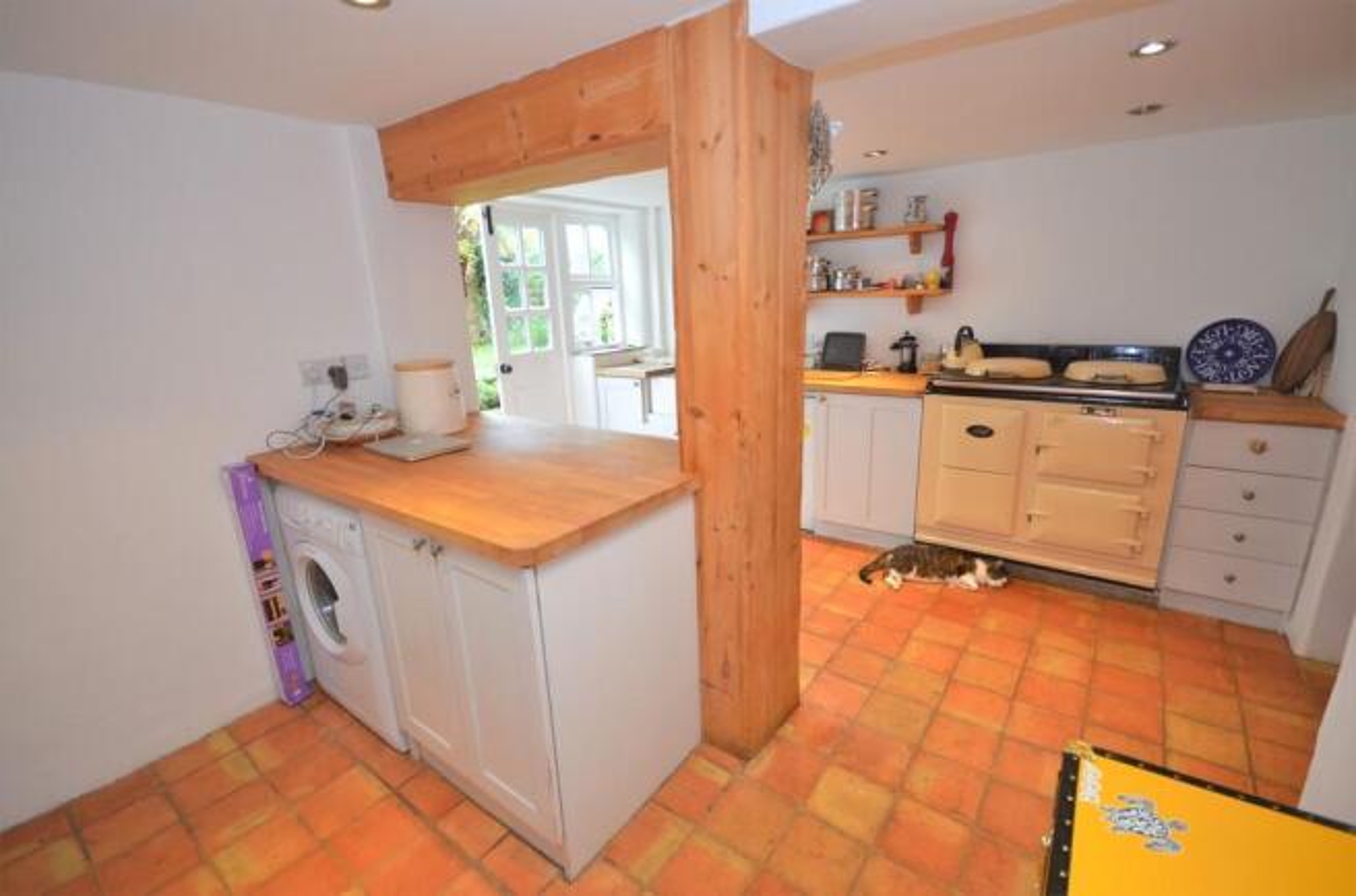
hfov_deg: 100.5
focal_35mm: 15
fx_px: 564
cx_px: 678
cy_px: 448
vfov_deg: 77.0
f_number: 4
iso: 800
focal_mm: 10
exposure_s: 1/50
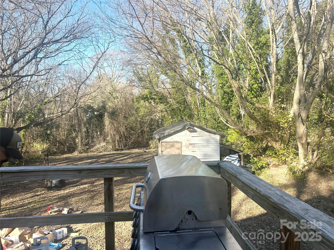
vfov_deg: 53.1
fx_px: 251
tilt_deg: -5.4
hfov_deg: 67.3
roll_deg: -0.2
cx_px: 167
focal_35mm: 26
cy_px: 125
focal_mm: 5.7
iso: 50
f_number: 1.5
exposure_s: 1/932
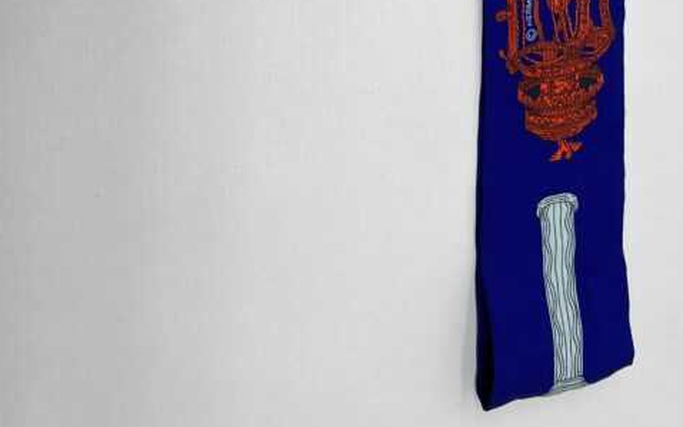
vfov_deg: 18.3
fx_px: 1098
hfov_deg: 33.7
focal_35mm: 59
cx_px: 529
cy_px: -294
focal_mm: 5.7
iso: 40
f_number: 1.5
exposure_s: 1/197
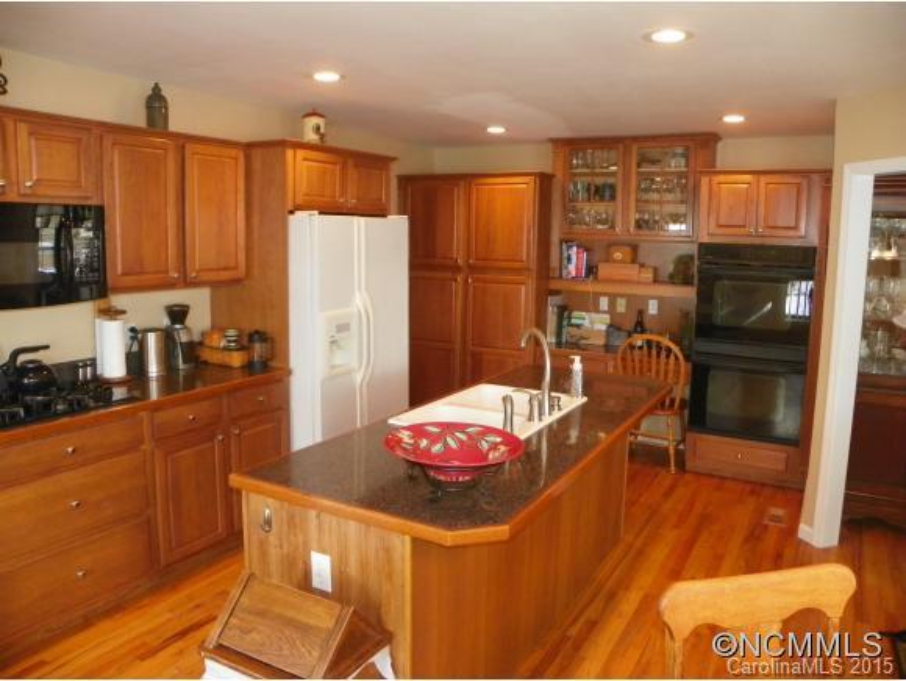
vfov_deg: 53.1
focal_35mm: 26
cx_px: 453
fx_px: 681
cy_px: 340
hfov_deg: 67.3
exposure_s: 1/30
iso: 200
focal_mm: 4.6
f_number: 2.8
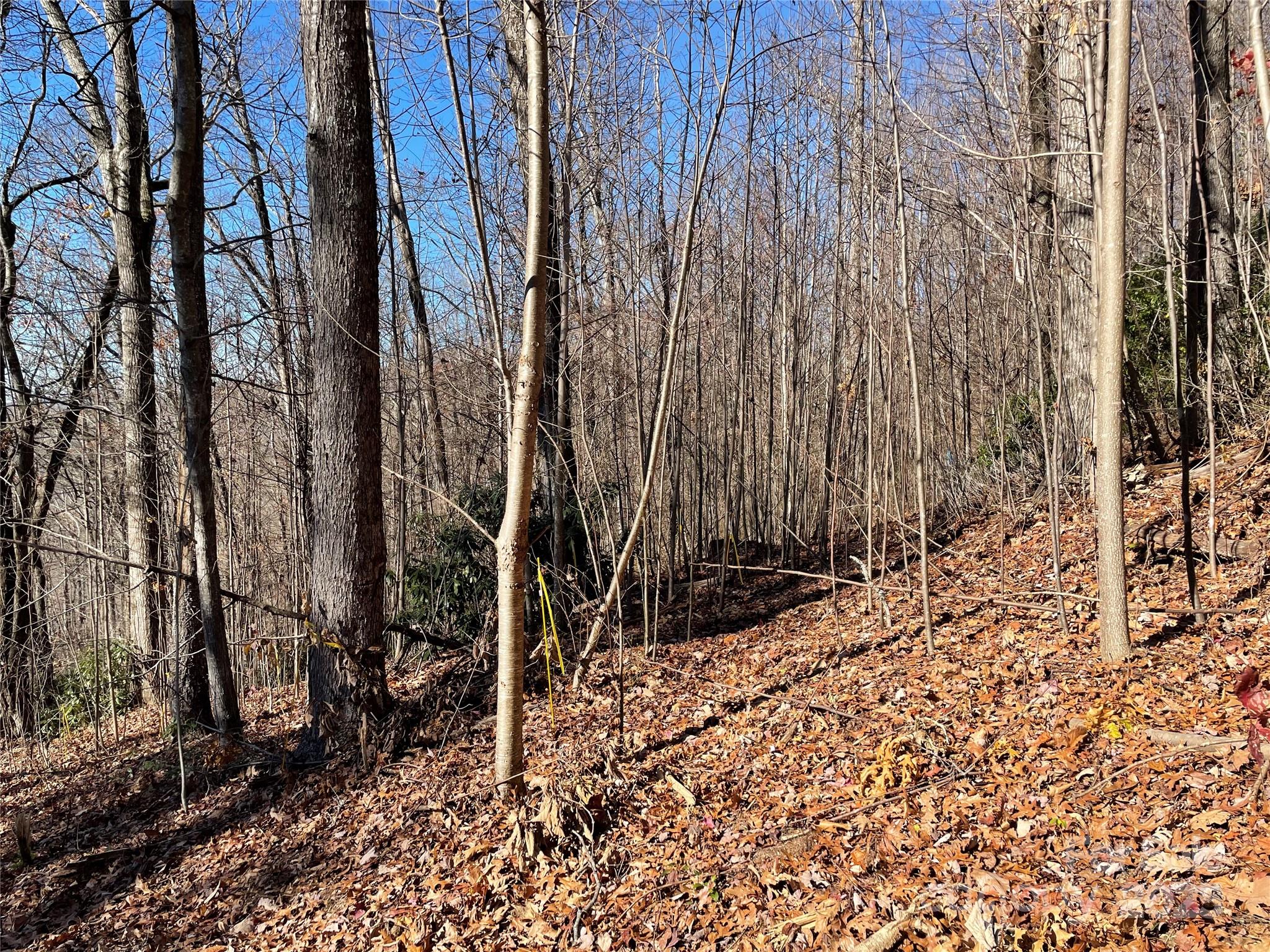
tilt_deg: -4.2
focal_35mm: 26
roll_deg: -1.1
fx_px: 954
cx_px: 635
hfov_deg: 67.3
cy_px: 476
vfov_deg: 53.1
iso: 32
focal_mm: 4.2
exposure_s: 1/1531
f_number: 1.6
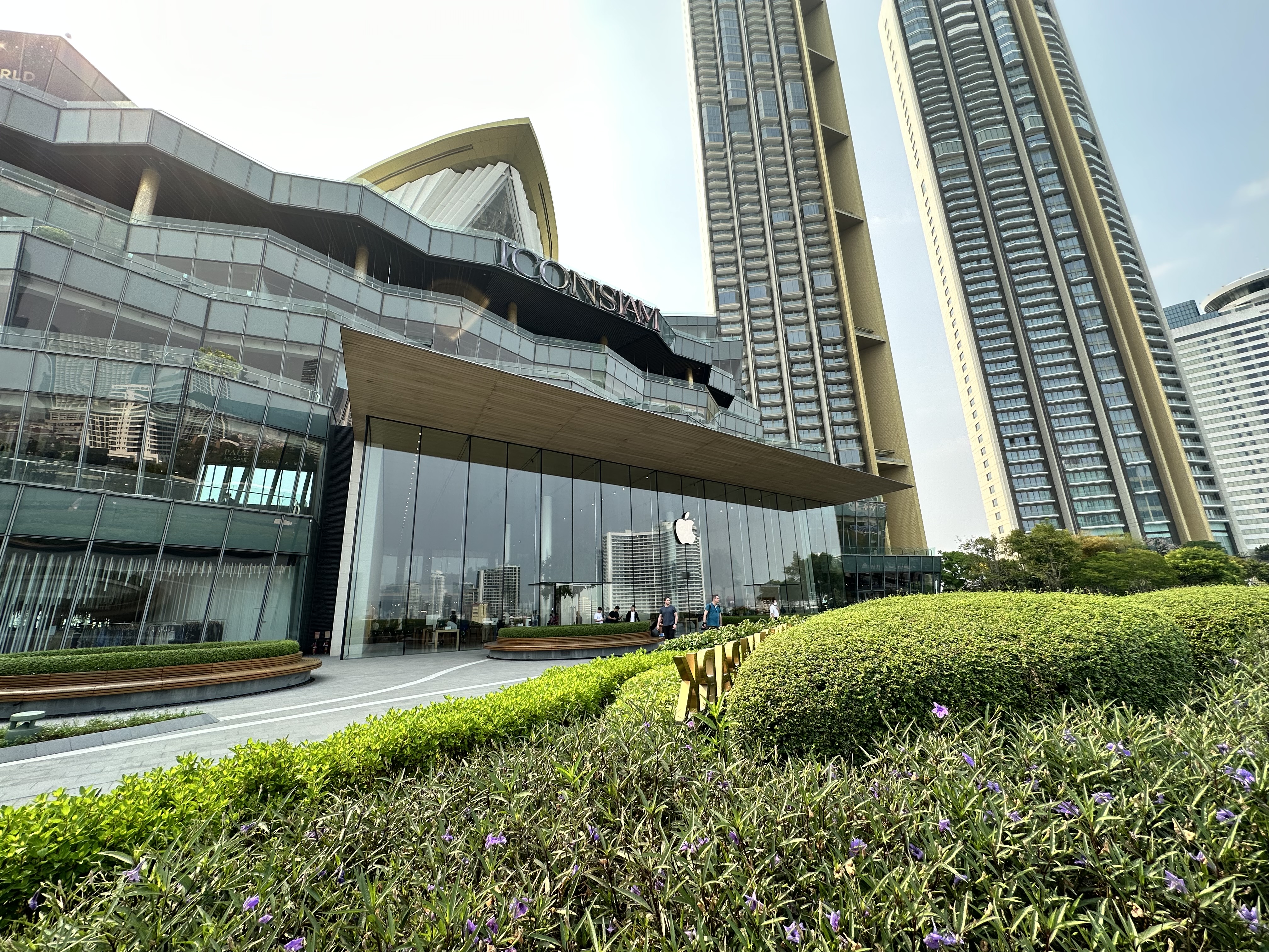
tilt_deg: +14.2
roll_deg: +2.2
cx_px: 634
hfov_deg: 102.1
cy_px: 476
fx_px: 513
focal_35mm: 14
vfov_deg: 85.7
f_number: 2.2
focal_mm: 2.22
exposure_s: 1/587
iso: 40
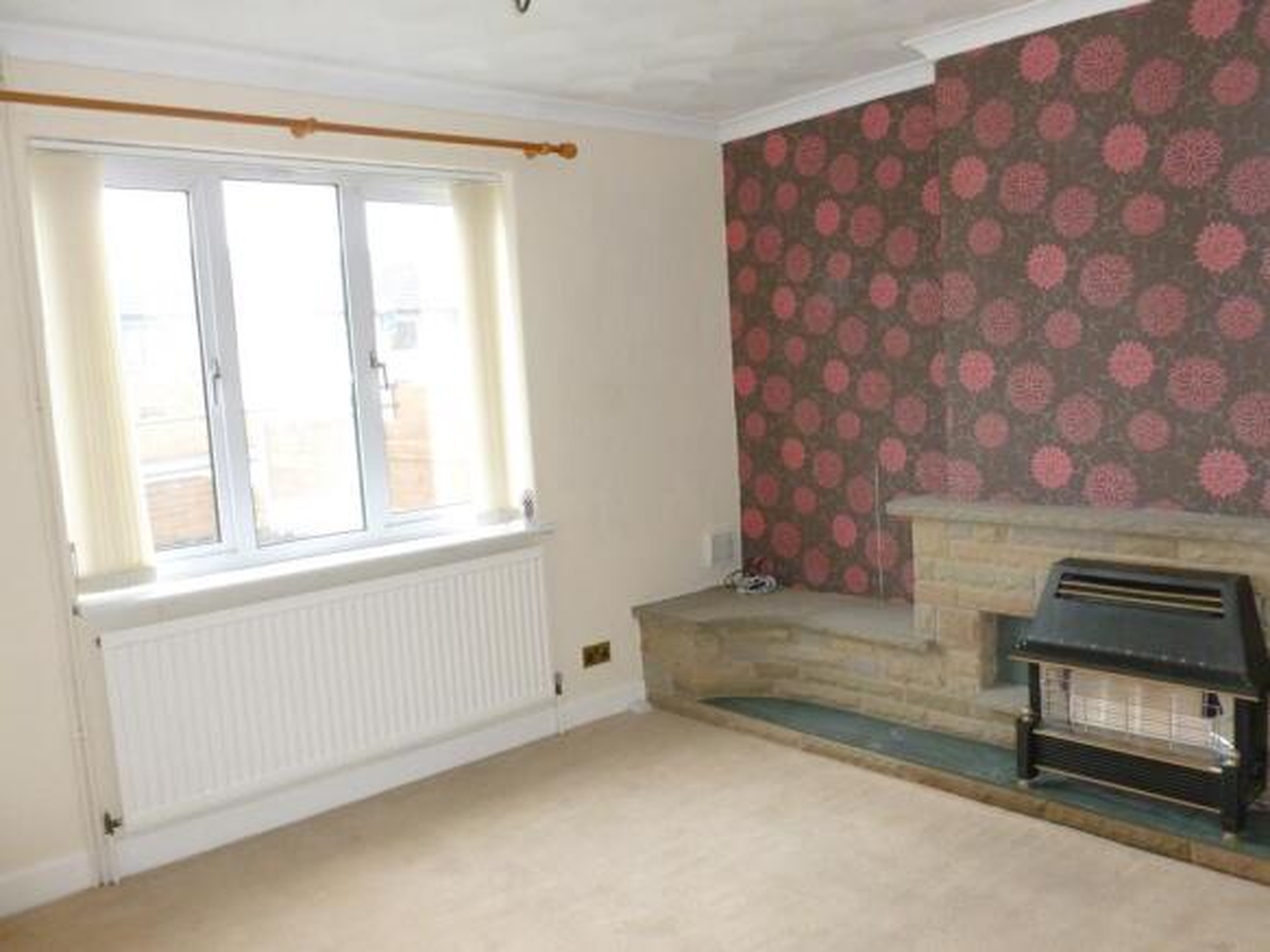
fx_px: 1027
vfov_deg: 49.7
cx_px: 635
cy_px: 476
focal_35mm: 28
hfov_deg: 63.5
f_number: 3.3
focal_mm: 5
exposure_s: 1/60
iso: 320
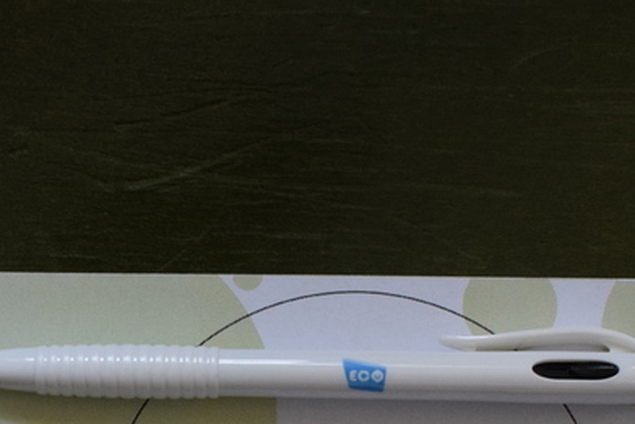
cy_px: 483
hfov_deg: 20.7
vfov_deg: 13.6
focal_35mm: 98
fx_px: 1735
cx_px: 300
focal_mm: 25
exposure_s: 1/50
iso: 1600
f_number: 6.3
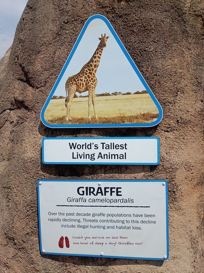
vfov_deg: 61.7
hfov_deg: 48.2
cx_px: 102
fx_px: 228
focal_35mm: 29
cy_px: 136
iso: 102
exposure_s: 1/2304
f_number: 1.8
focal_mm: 4.27
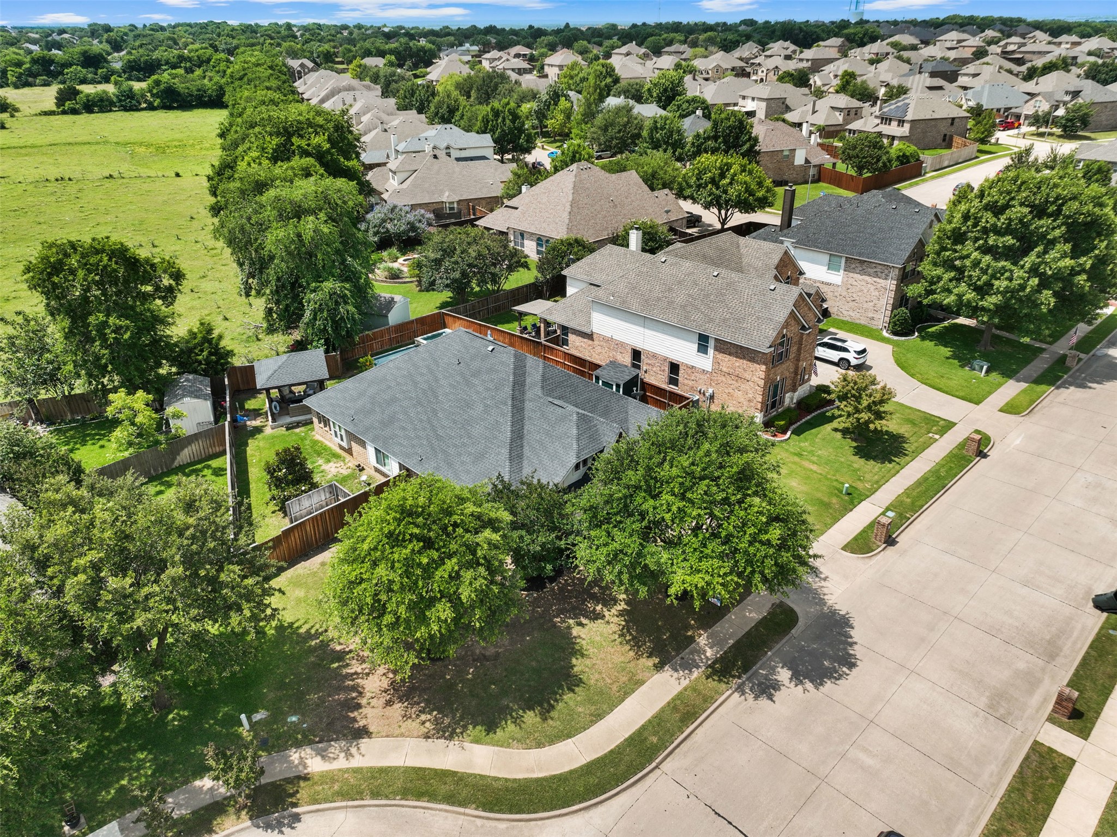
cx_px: 558
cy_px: 418
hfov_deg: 71.6
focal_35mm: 24
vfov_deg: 56.8
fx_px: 774
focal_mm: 12.29
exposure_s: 1/1600
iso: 110
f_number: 2.8
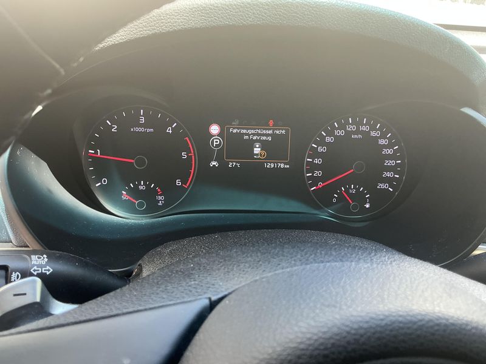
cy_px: 182
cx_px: 243
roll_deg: -5.0
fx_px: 393
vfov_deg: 49.7
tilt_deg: -28.2
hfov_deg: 63.4
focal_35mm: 28
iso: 64
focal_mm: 3
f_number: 1.8
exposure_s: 1/97
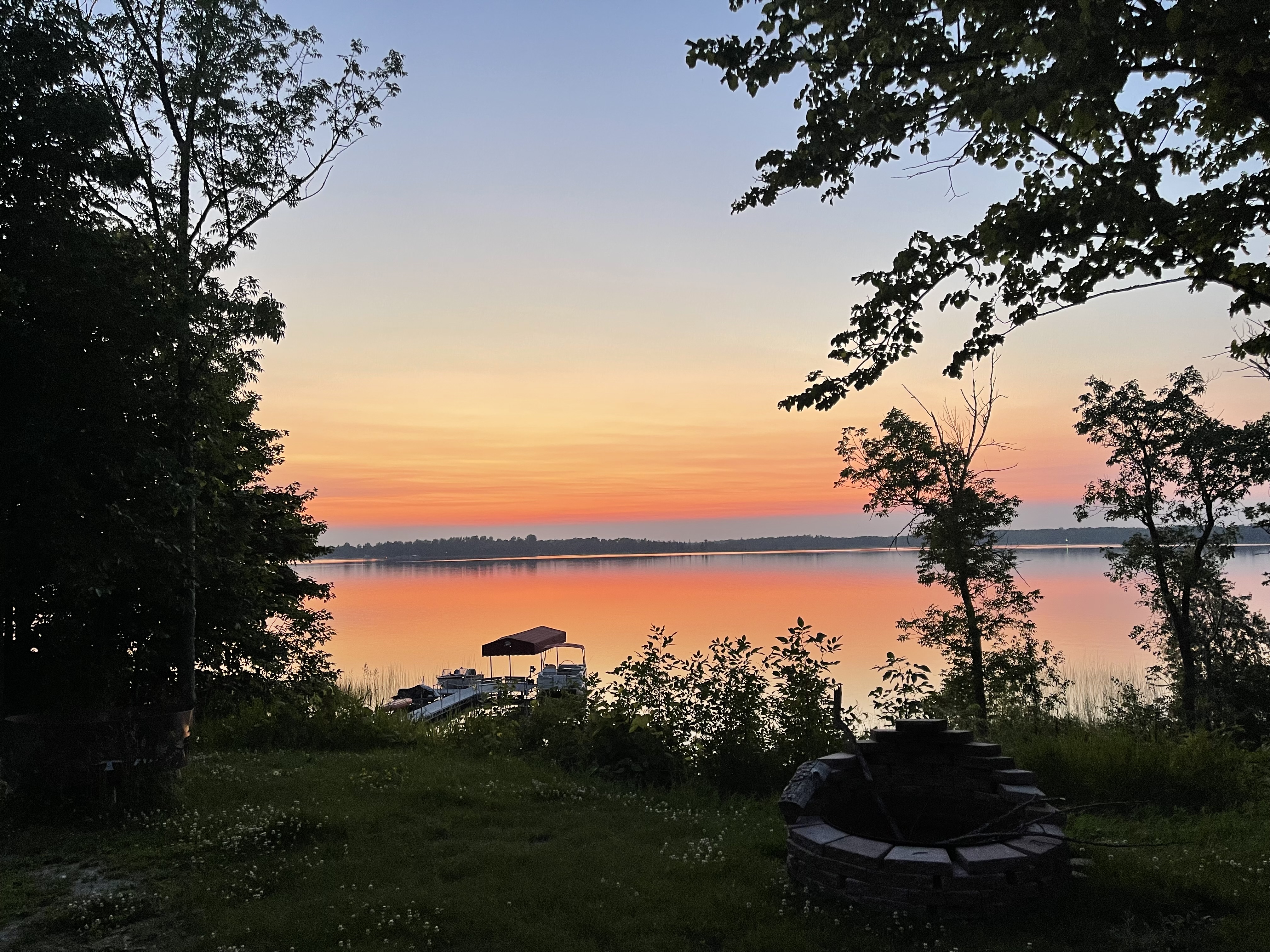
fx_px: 917
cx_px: 635
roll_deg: +0.7
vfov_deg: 54.9
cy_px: 476
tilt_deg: +4.0
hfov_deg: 69.4
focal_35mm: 25
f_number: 1.6
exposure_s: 1/60
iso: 160
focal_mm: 5.1
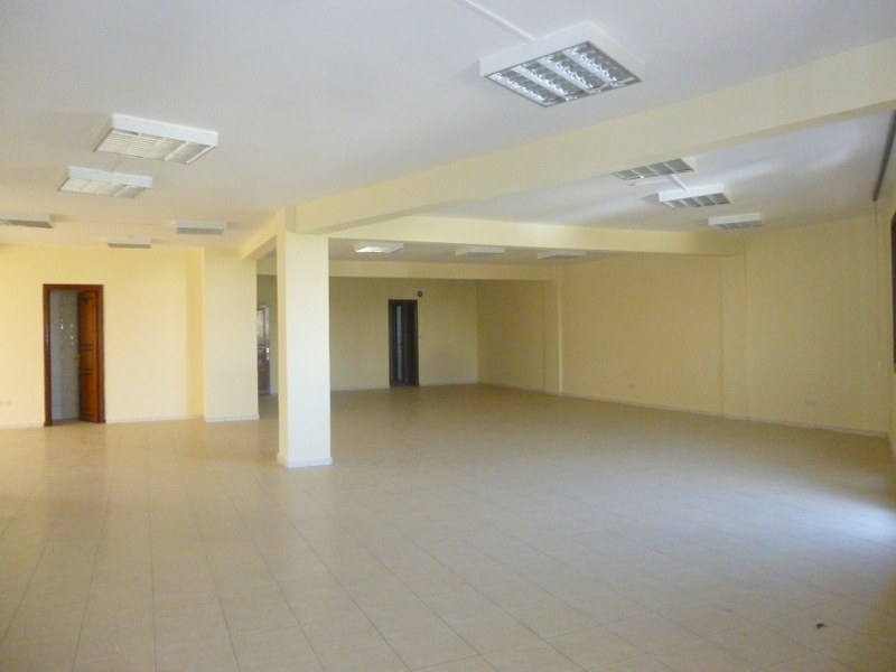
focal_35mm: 25
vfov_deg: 54.9
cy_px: 336
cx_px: 448
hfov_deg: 69.4
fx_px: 647
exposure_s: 1/60
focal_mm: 4.5
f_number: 3.1
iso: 500
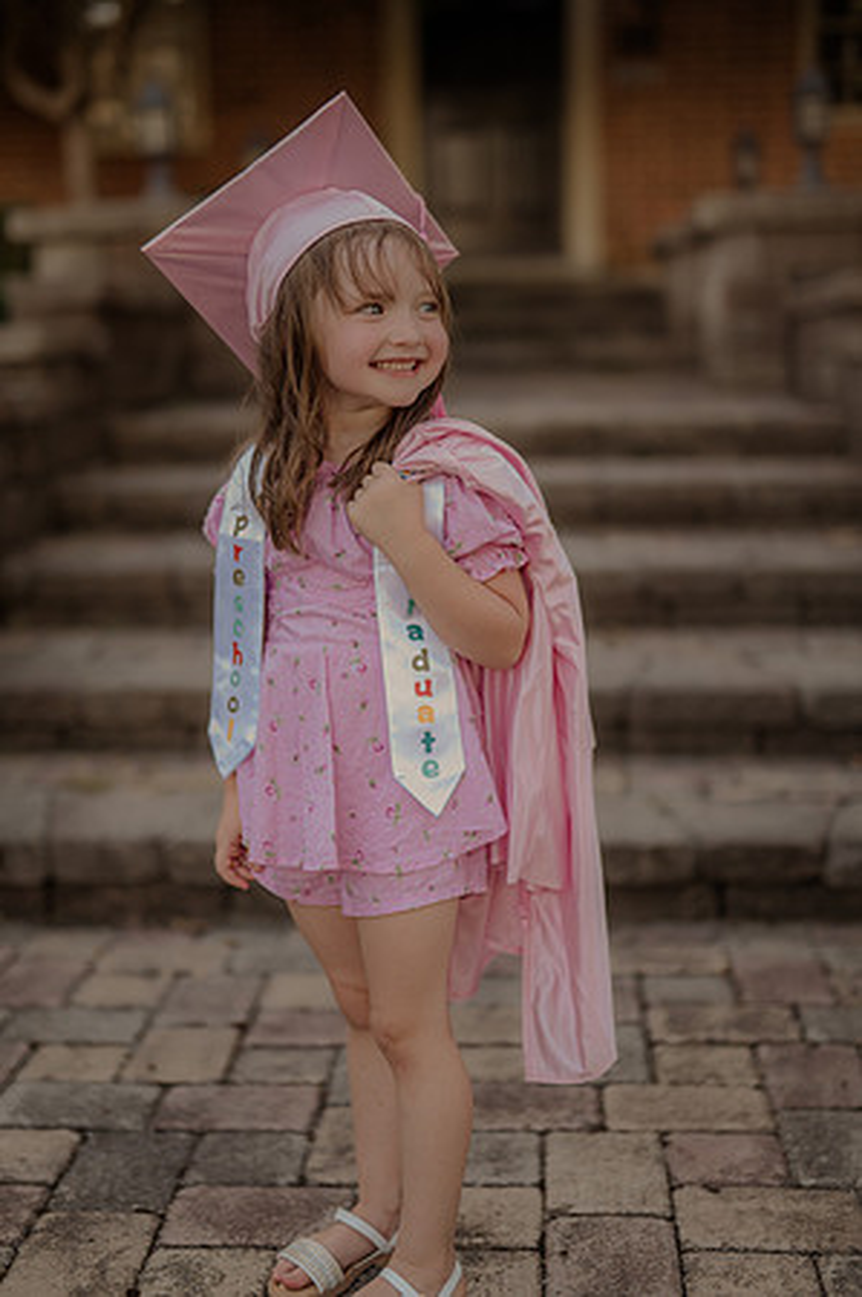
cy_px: 648
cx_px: 431
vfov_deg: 39.6
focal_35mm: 50
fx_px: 1800
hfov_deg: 26.9
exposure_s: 1/250
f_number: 2
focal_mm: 50
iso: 80
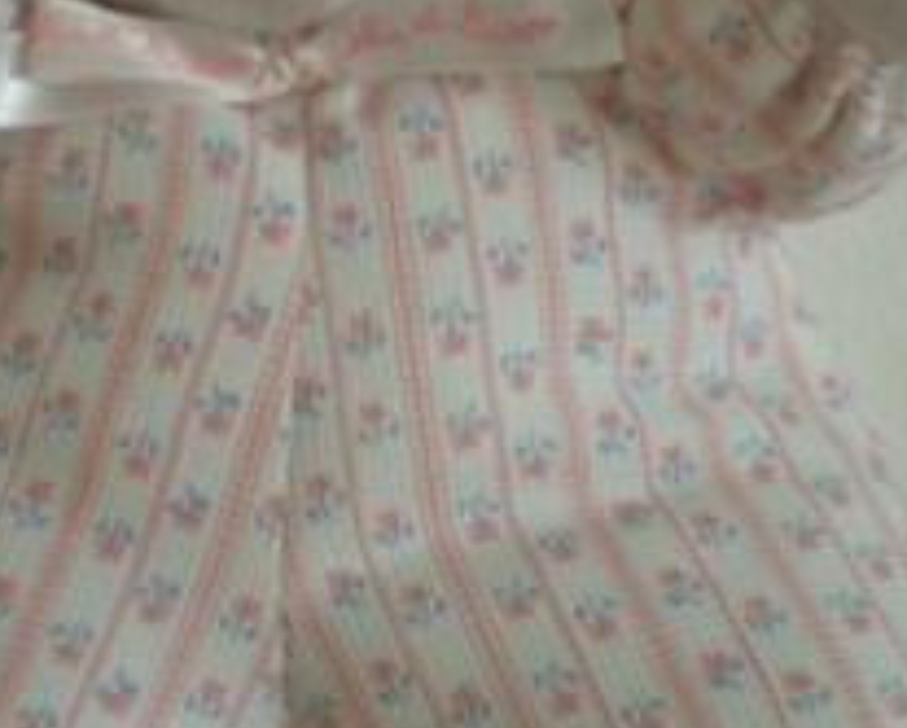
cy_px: 219
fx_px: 2499
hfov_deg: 20.5
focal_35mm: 93
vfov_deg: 16.5
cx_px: 337
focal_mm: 6.3
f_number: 3.1
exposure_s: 1/39.2
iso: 200
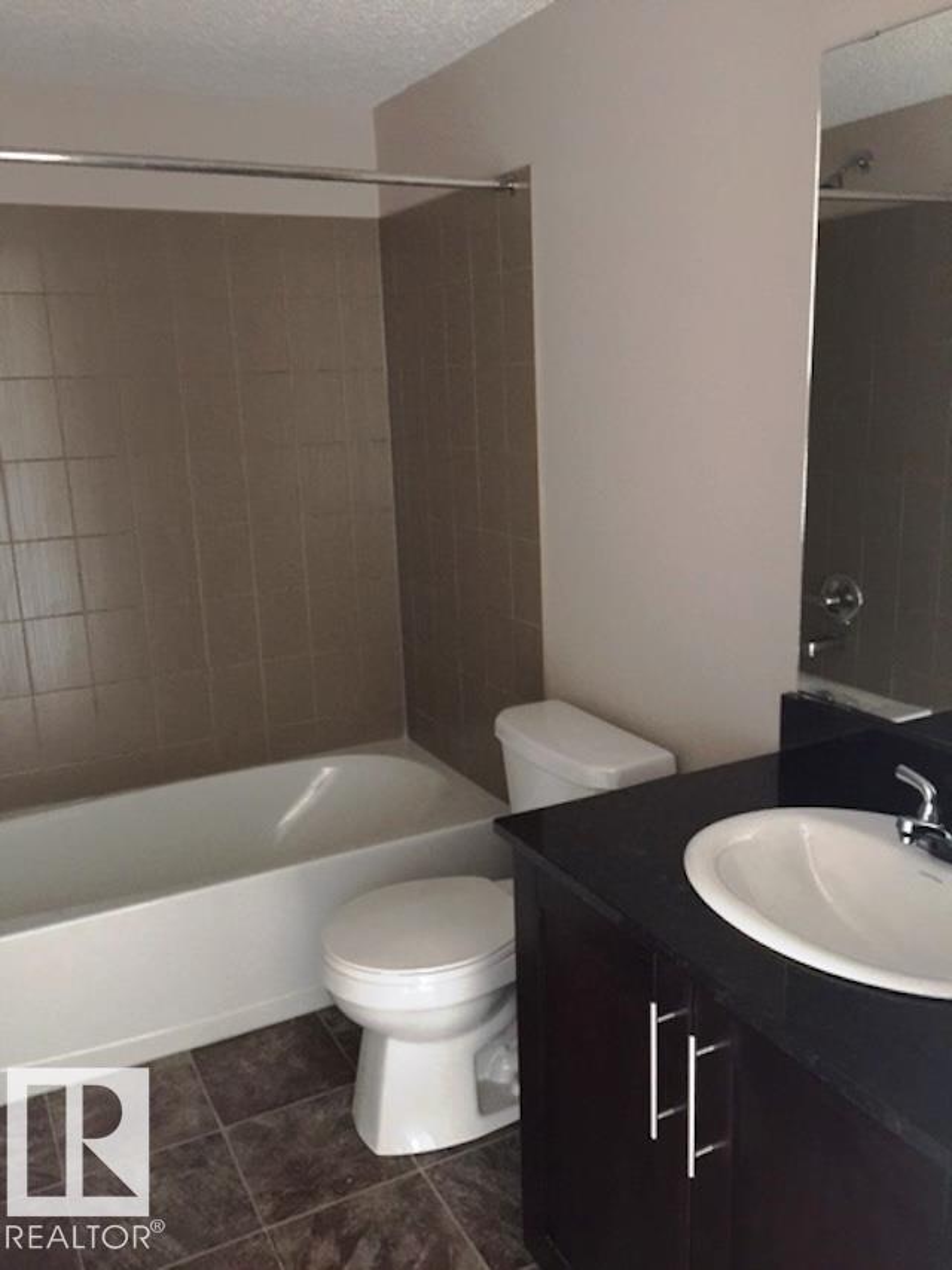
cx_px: 476
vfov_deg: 61.7
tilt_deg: -13.3
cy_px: 635
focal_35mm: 29
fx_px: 1063
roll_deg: +2.3
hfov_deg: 48.2
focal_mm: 4.15
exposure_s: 1/4
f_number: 2.2
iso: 125
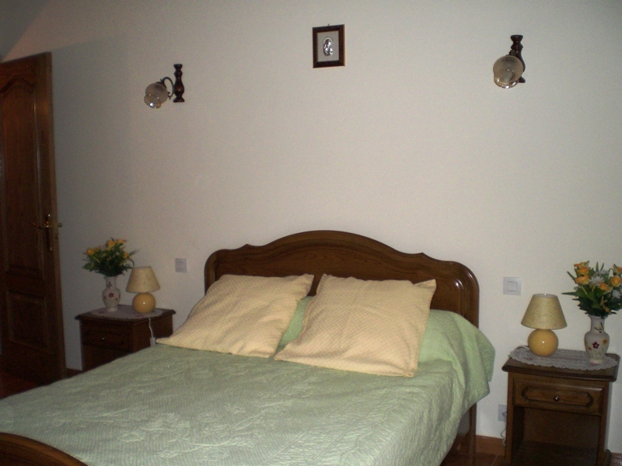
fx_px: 683
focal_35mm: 38
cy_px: 233
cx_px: 311
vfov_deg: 37.7
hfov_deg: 49.0
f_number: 3.1
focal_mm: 6.3
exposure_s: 1/60
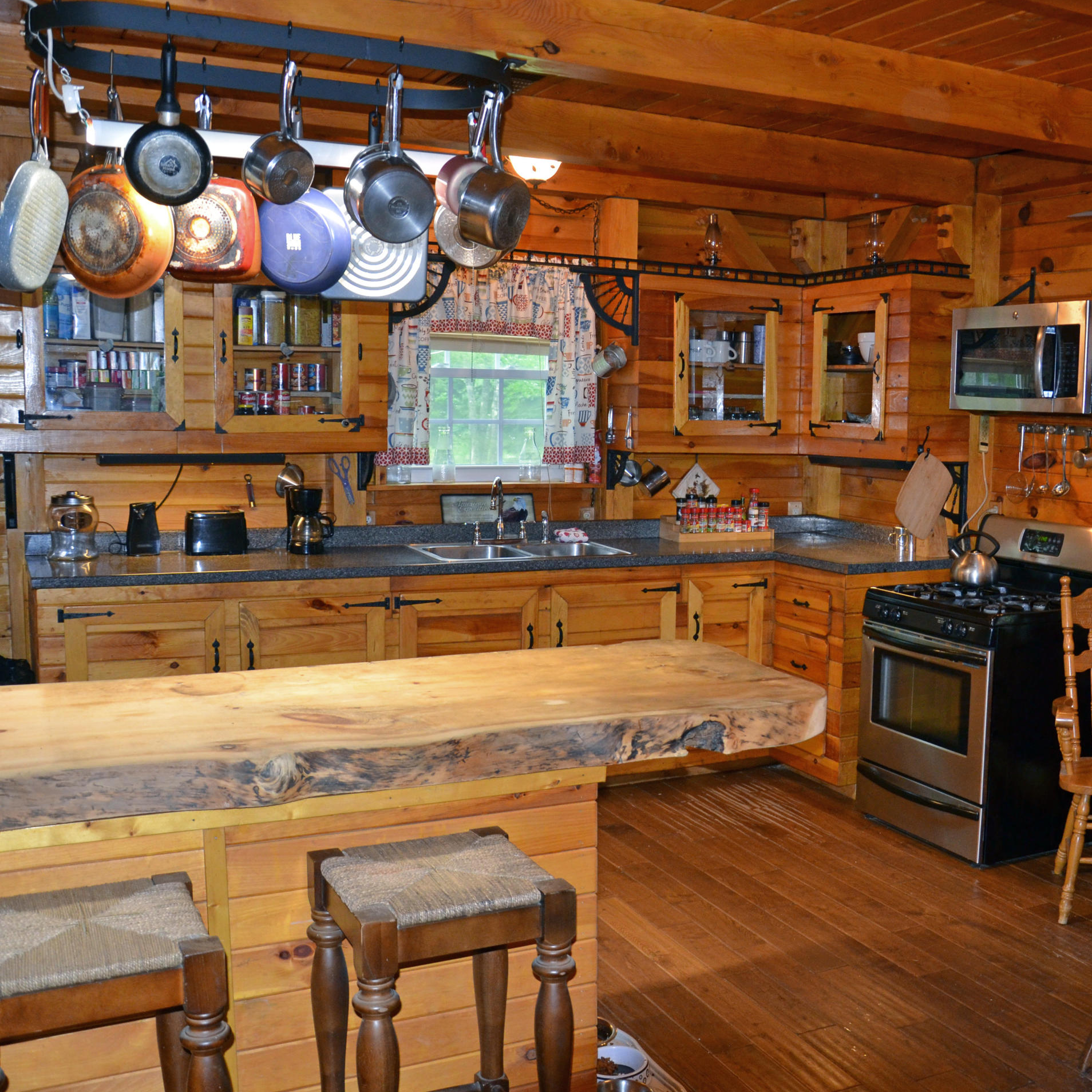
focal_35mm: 36
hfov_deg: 44.9
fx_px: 1285
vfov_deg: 46.0
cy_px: 544
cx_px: 781
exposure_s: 1/60
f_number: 3.5
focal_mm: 18
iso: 800
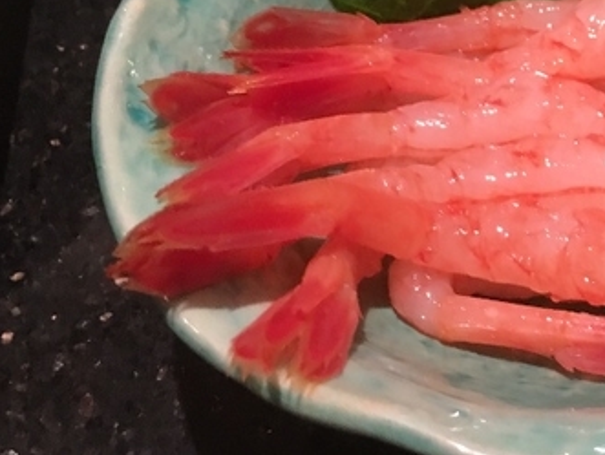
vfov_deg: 21.0
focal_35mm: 70
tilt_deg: -57.8
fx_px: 1225
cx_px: 647
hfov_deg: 25.9
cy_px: 152
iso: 64
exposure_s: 1/15
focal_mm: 4.15
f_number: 2.2
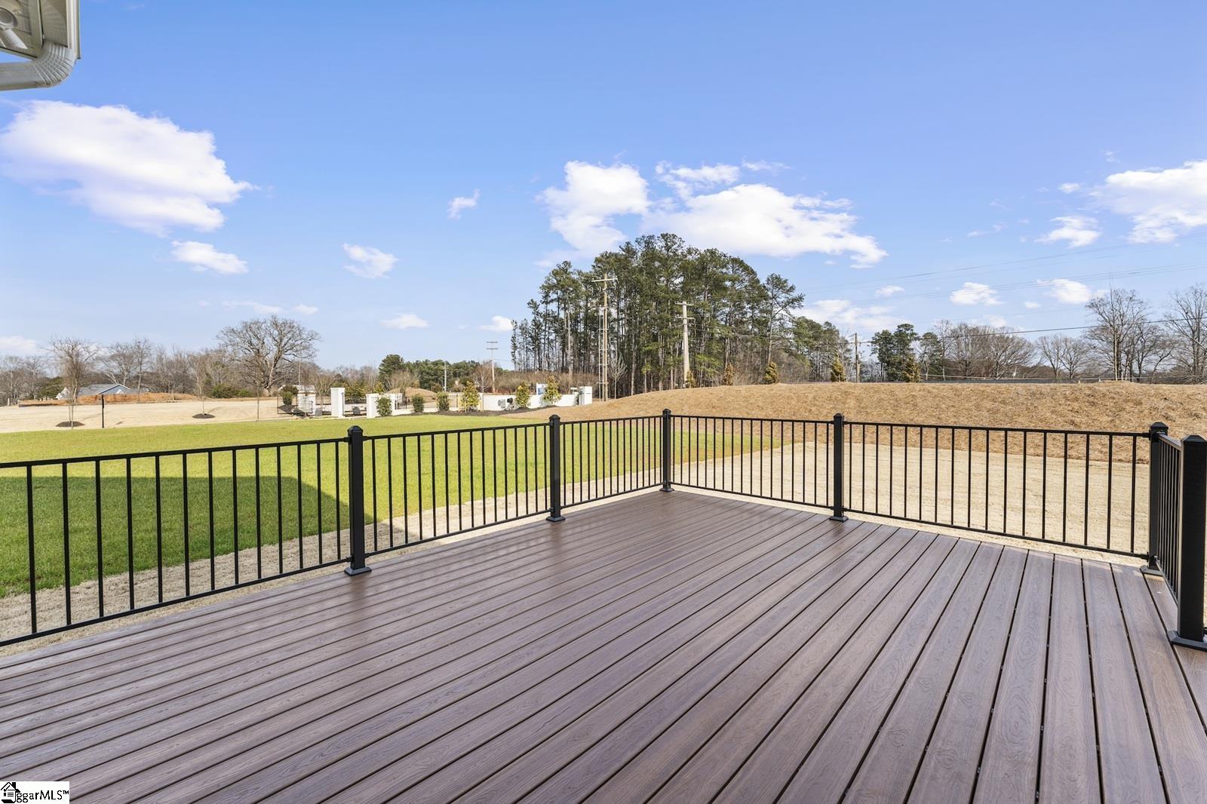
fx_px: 469
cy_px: 402
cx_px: 604
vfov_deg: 81.2
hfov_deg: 104.3
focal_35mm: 14
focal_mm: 14
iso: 400
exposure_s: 1/200
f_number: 6.3
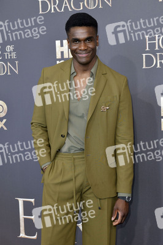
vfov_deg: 35.7
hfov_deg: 24.2
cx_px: 82
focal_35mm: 56
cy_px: 122
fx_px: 381
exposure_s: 1/200
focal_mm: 56
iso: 400
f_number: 6.3
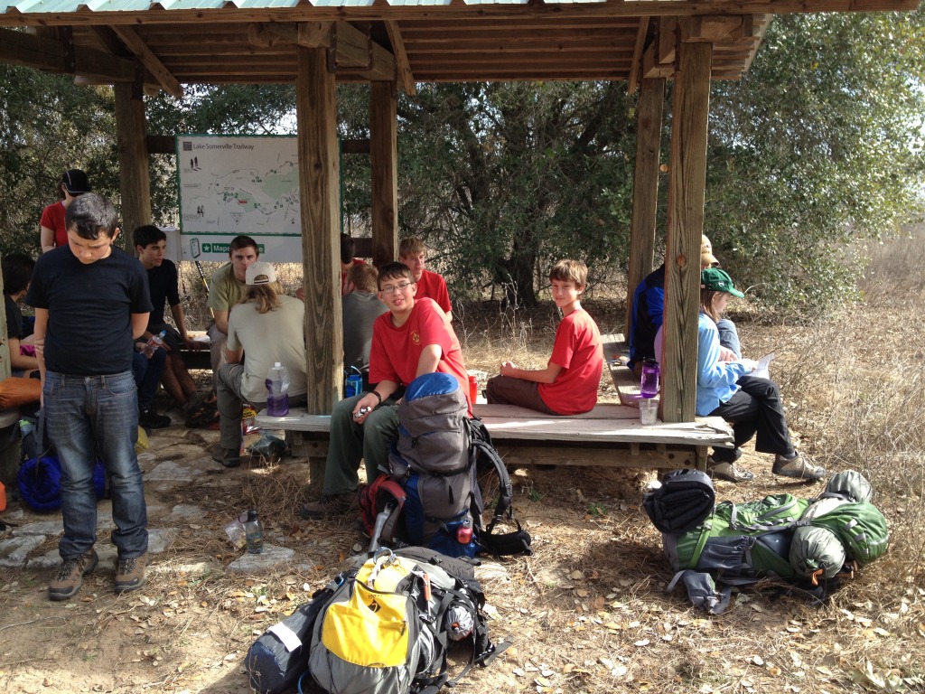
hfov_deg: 52.6
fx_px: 935
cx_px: 462
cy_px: 347
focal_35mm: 35
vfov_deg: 40.7
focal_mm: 4.28
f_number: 2.4
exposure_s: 1/397
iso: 50
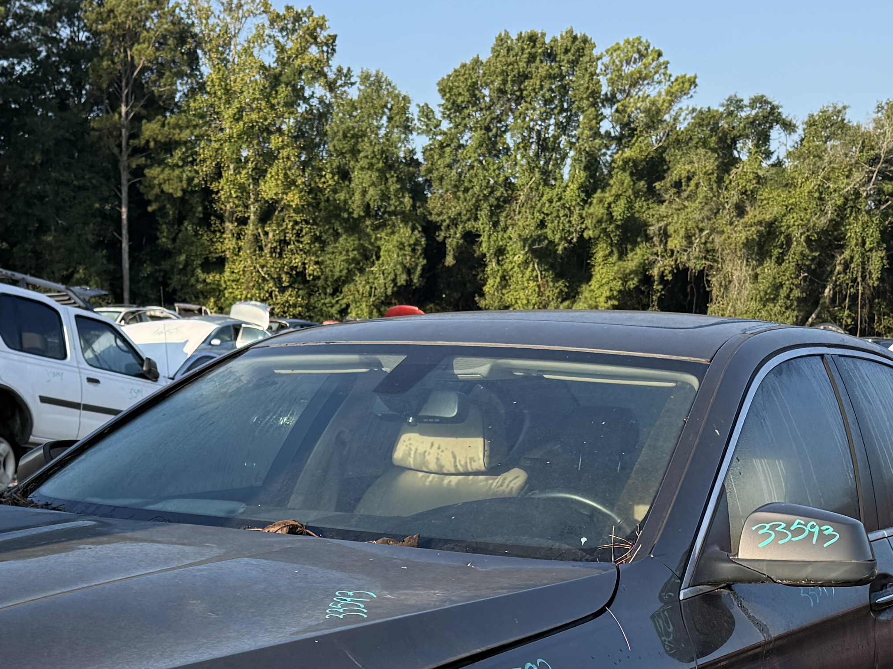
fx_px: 1754
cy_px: 779
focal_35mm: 68
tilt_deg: -12.1
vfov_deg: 20.4
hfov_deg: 28.4
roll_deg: +1.8
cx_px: 292
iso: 80
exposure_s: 1/1385
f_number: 1.78
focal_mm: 6.76
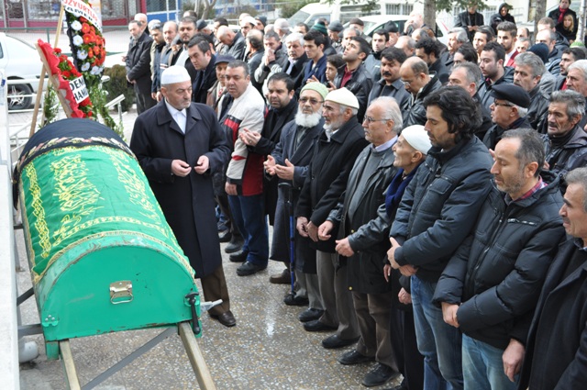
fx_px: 733
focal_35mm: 45
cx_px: 294
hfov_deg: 43.7
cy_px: 195
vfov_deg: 29.8
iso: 400
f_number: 5.6
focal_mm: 30
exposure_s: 1/125
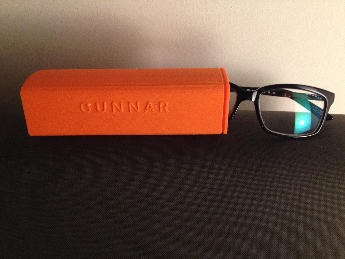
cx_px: 172
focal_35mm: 35
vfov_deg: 40.7
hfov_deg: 52.6
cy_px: 130
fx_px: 349
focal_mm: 4.28
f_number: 2.4
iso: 200
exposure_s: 1/20
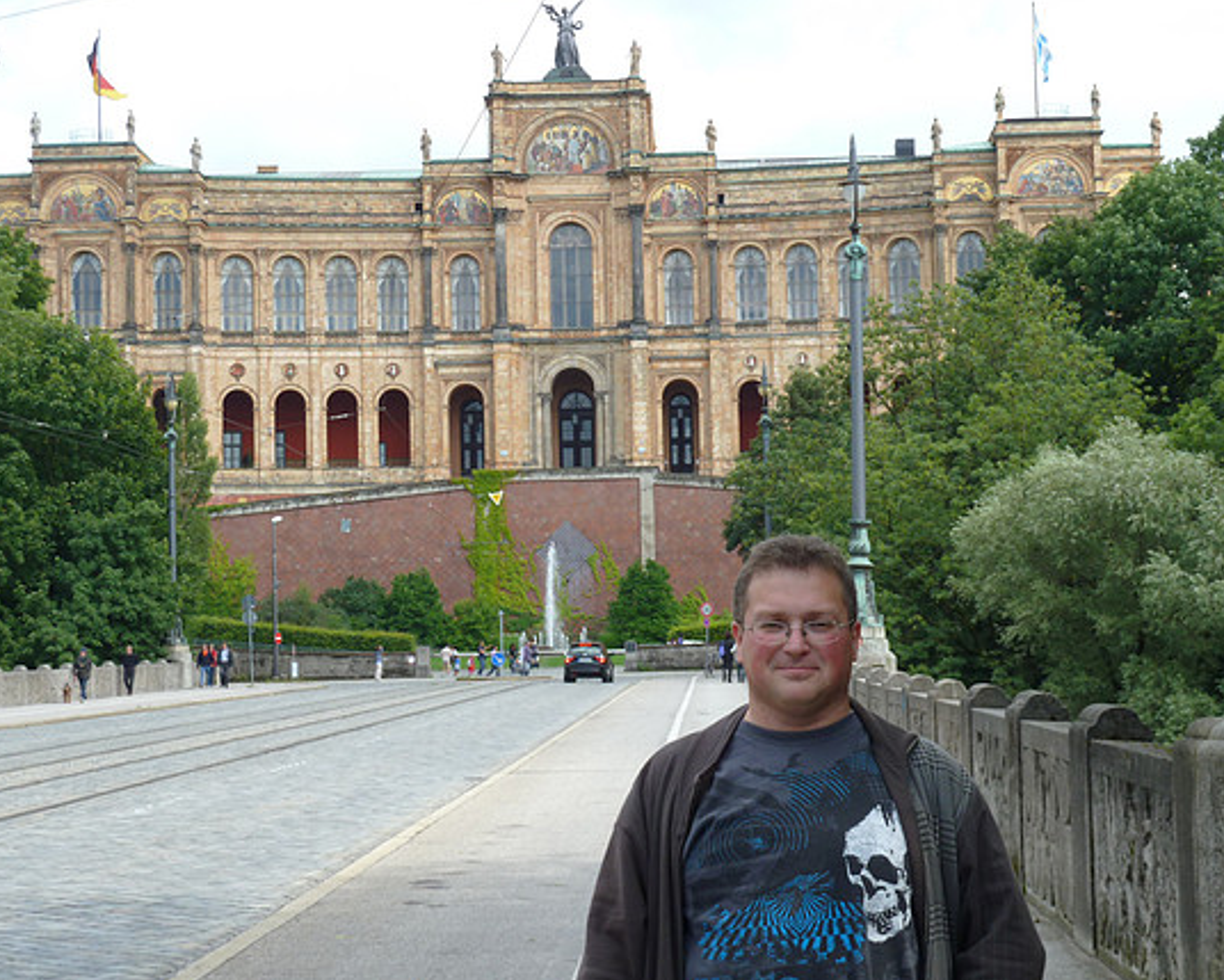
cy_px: 488
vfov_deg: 20.2
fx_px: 2754
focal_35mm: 76
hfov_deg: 25.1
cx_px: 633
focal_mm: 11.9
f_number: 4.1
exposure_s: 1/250
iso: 80
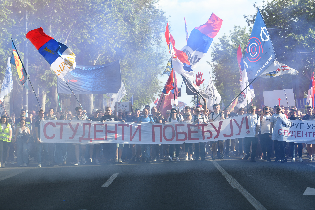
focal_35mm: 110
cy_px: 105
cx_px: 158
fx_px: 962
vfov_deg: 12.5
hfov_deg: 18.6
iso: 160
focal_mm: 110
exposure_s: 1/500
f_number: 4.5
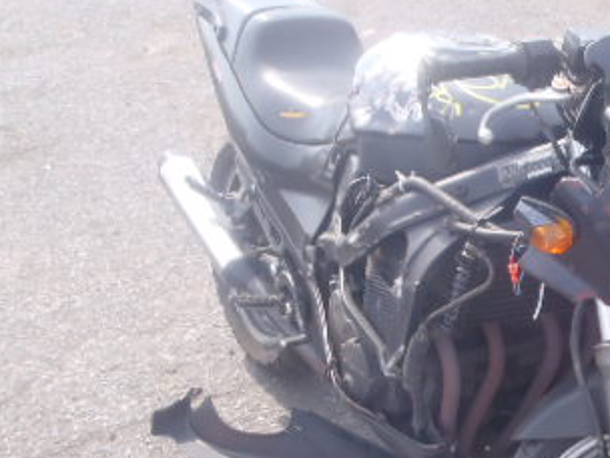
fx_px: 1040
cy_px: 344
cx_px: 540
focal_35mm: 59
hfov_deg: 31.3
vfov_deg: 24.5
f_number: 4.5
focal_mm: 5
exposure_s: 1/125
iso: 80
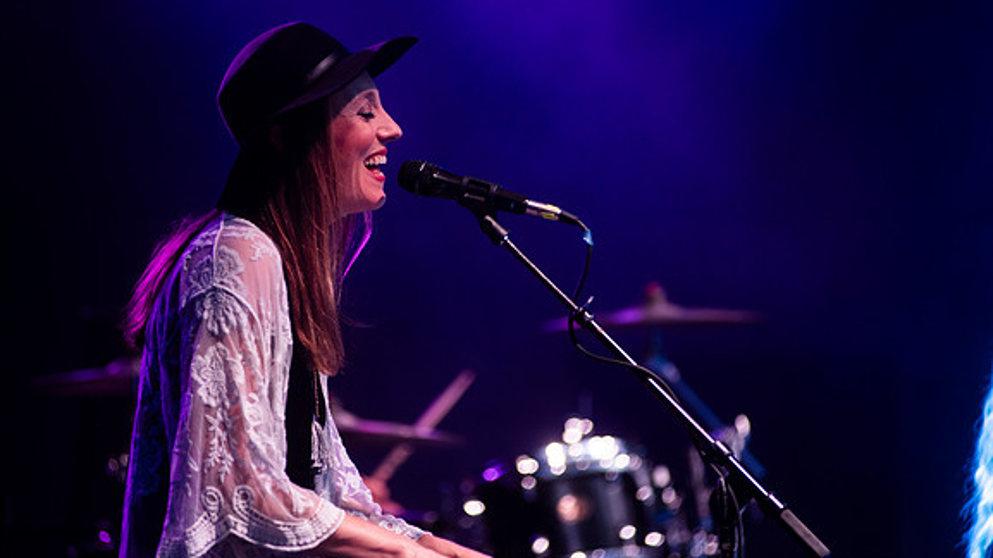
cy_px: 258
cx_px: 497
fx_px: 6106
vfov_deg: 5.2
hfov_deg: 9.3
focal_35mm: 232
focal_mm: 200
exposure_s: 1/250
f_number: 3.2
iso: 1000
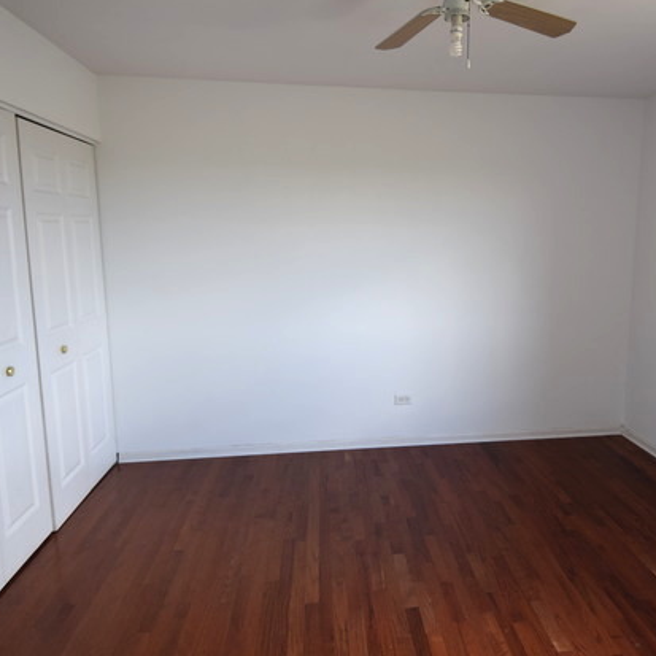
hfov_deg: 60.9
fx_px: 550
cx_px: 407
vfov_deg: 61.6
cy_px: 322
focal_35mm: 26
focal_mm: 13
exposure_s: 1/100
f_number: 5
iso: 400
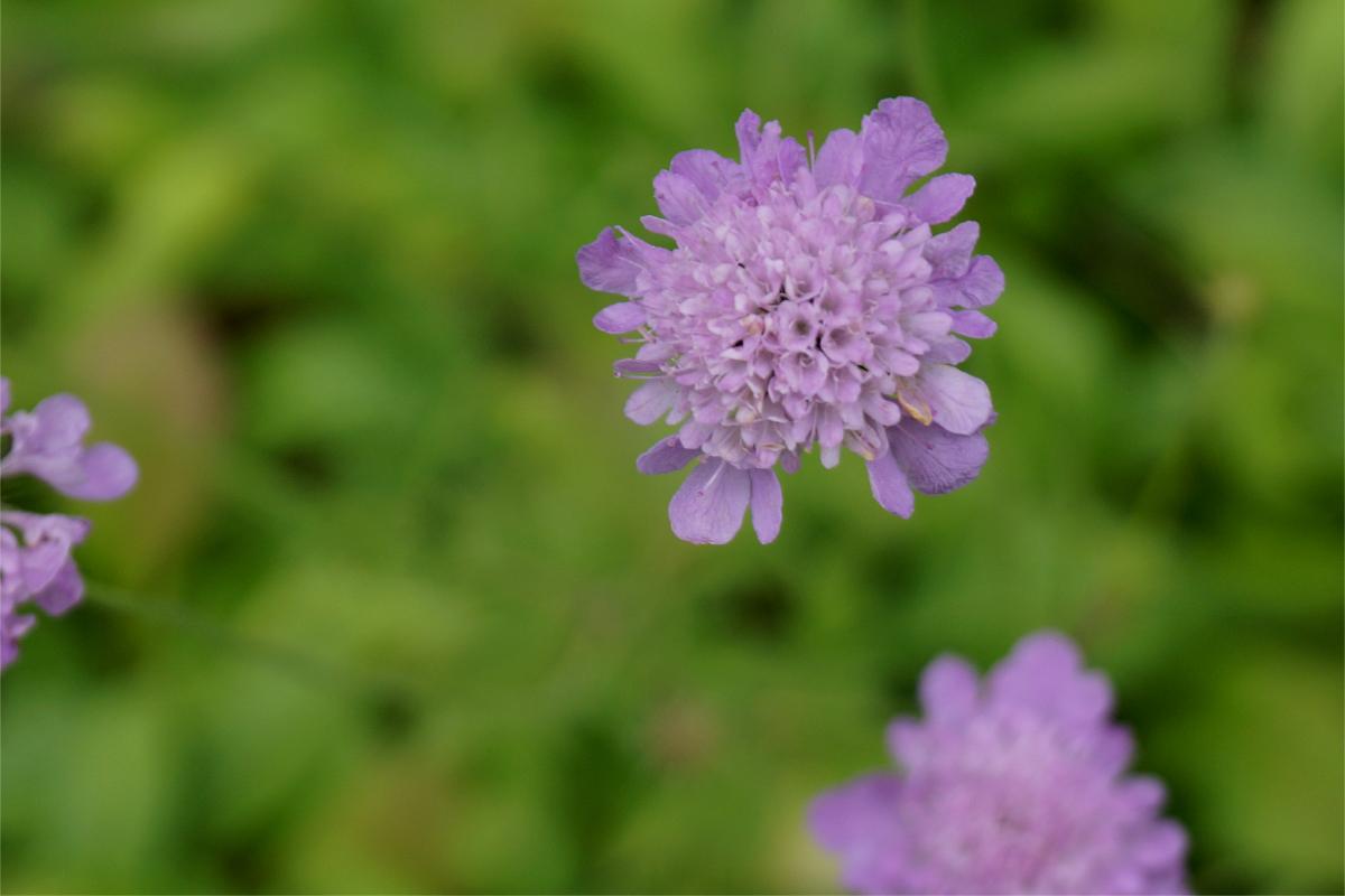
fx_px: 3082
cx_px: 672
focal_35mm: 82
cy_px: 448
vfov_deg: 16.6
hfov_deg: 24.6
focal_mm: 55
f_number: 5.6
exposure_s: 1/160
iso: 125
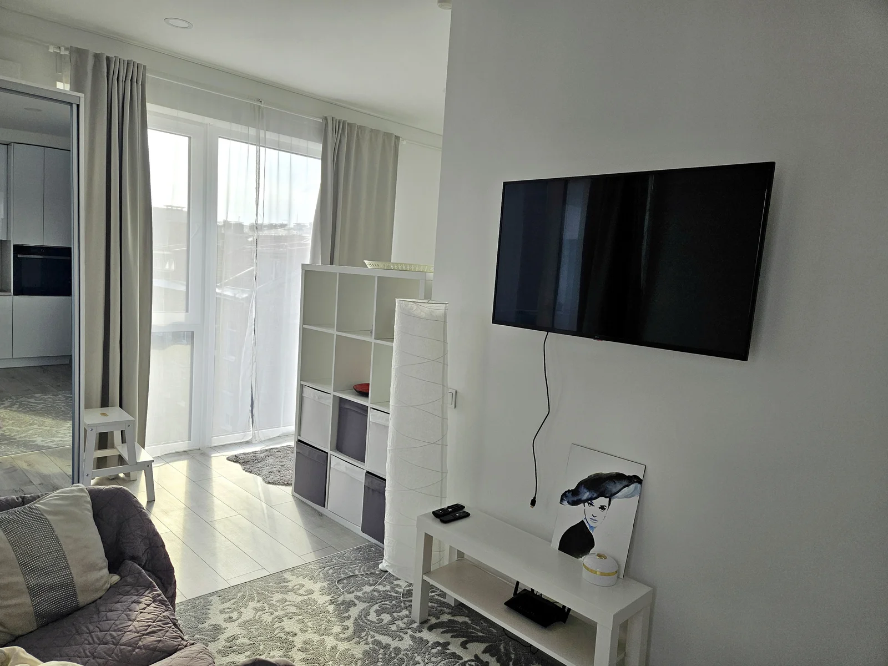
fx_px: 590
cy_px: 333
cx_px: 444
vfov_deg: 58.9
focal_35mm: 23
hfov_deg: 73.9
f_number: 1.8
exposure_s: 1/398
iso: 50
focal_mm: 5.4
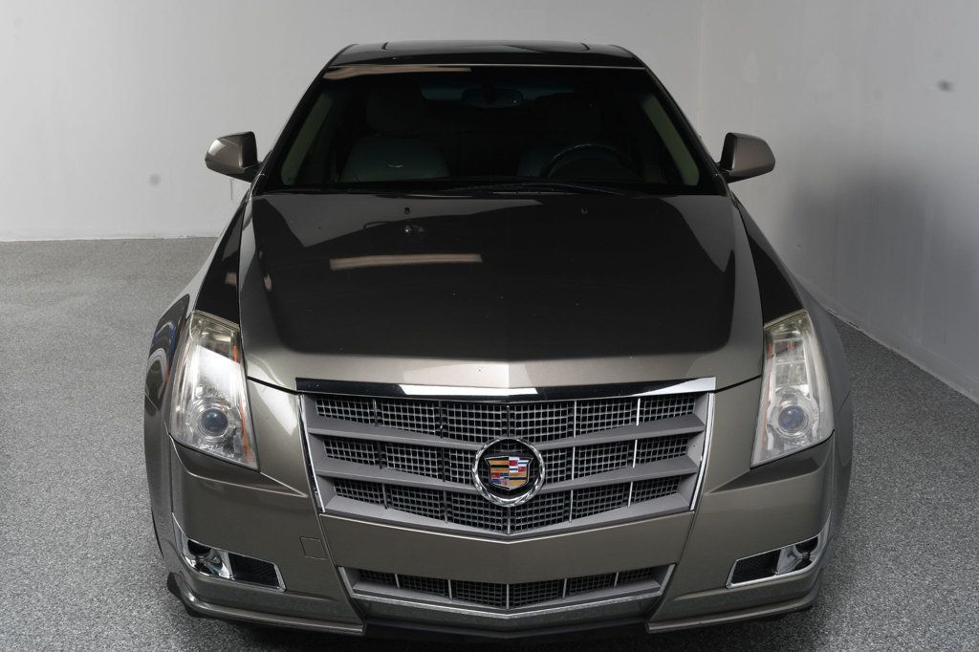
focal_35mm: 45
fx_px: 1223
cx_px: 490
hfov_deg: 43.6
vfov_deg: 29.8
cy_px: 326
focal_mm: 30
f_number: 11
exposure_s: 1/160
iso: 100
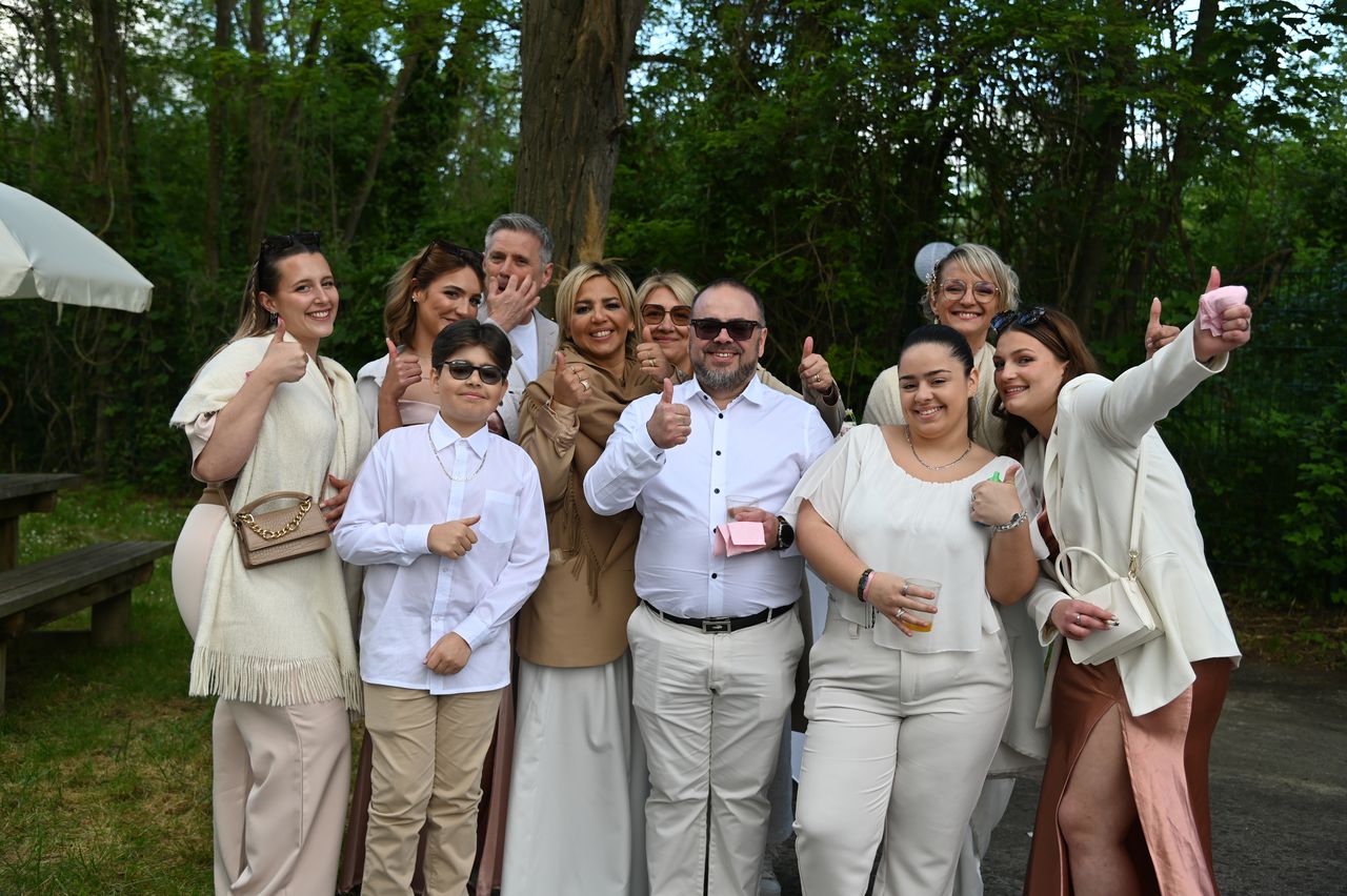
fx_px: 1496
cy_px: 448
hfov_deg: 48.5
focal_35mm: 40
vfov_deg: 33.4
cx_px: 674
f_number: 4.5
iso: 200
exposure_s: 1/250
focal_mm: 40
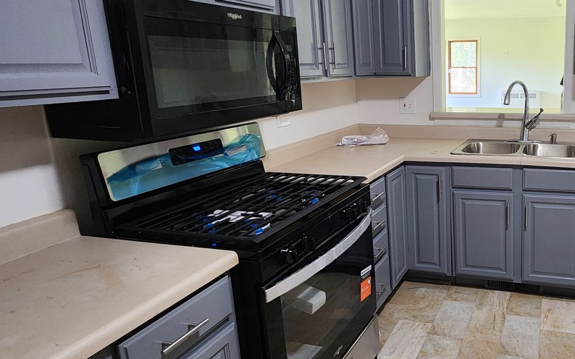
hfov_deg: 66.1
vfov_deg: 49.1
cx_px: 458
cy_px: 154
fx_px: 392
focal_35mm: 25
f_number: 2.2
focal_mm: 2.2
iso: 400
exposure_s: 1/30
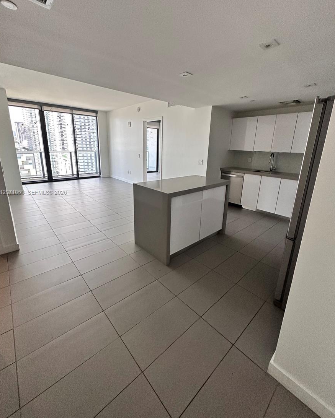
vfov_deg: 96.6
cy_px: 193
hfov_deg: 84.1
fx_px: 186
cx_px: 168
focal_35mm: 15
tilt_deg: -15.3
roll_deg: -1.9
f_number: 2.2
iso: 250
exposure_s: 1/120
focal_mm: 2.22
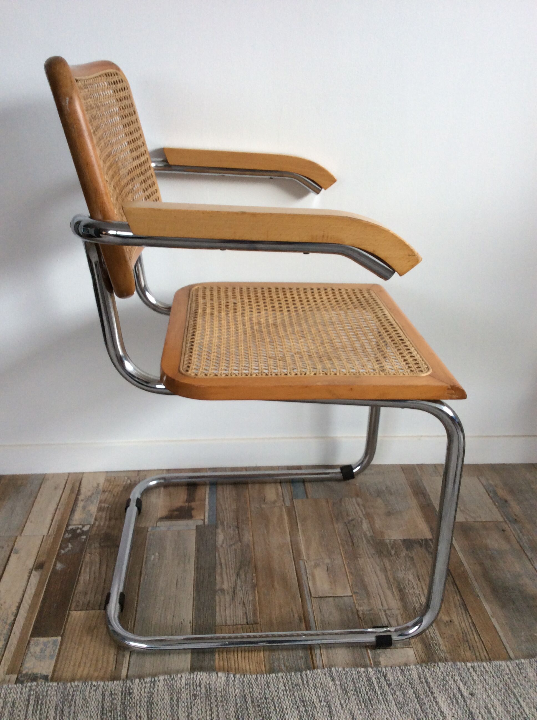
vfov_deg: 56.9
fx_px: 664
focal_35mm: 32
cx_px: 268
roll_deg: -0.9
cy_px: 360
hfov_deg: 44.1
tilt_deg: -22.2
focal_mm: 3.3
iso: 50
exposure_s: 1/100
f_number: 2.4
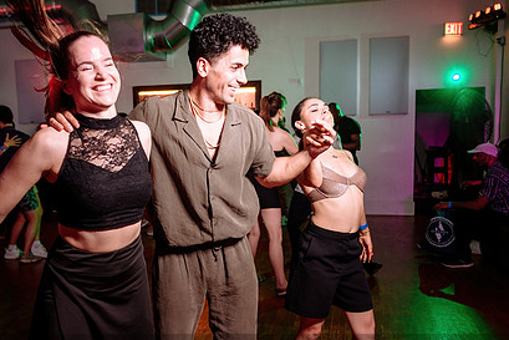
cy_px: 191
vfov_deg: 36.8
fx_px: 509
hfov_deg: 53.0
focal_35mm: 36
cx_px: 230
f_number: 2.8
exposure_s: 1/30
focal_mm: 24
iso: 800
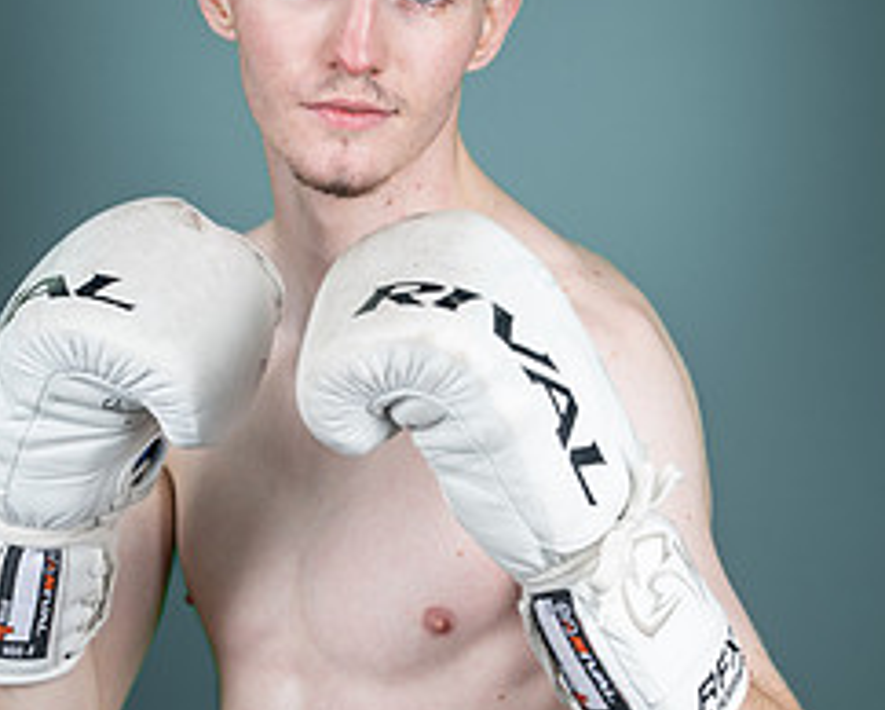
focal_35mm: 108
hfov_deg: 17.8
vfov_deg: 14.3
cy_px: 472
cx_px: 428
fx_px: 2831
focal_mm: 62
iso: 400
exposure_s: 1/160
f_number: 4
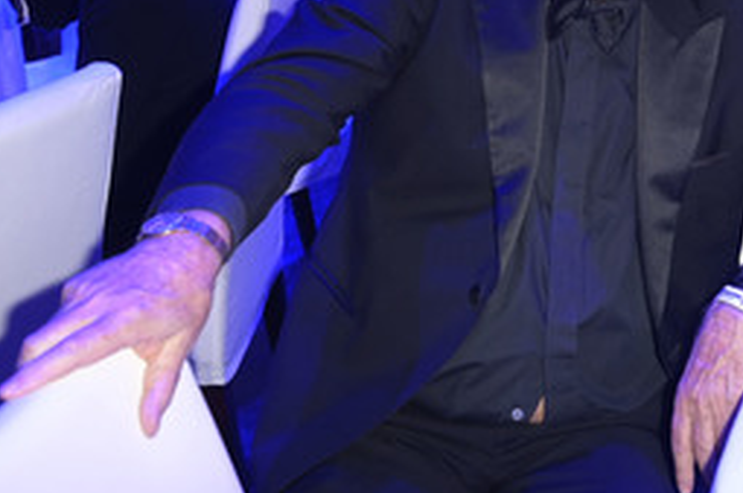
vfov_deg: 21.5
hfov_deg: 31.5
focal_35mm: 62
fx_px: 1277
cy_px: 73
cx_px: 610
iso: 2500
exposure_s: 1/50
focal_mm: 35
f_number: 4.5
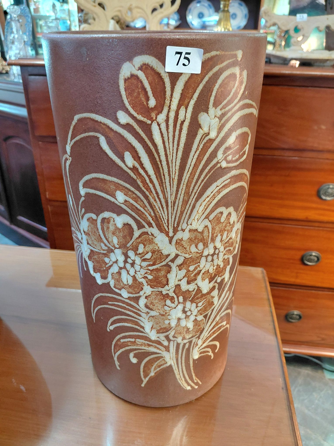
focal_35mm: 25
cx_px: 167
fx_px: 322
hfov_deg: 54.9
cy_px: 223
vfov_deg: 69.4
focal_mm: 4.69
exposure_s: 1/33.4
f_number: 1.8
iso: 400
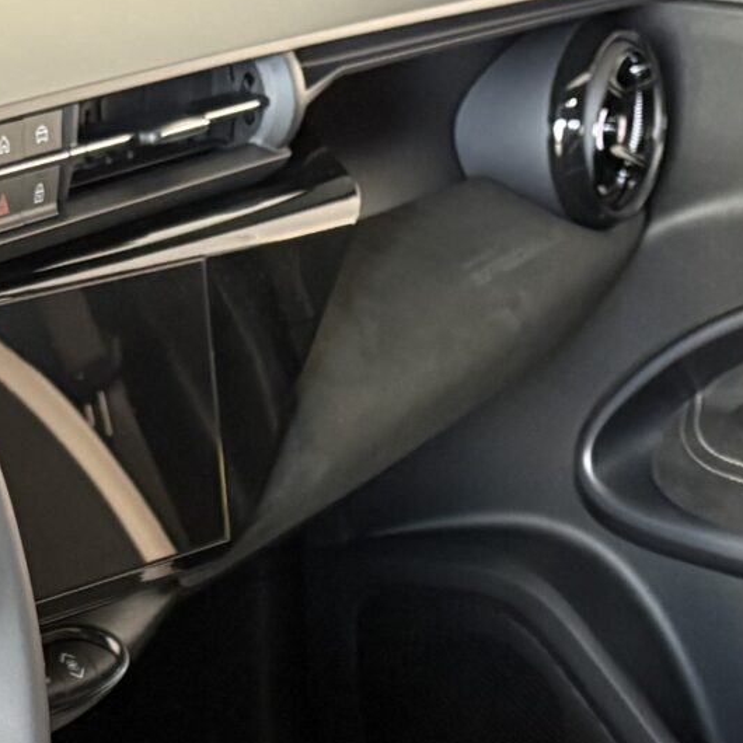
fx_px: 2696
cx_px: 144
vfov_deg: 14.5
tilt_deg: -33.3
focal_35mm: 111
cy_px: 1157
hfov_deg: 15.6
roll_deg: -3.2
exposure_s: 1/40
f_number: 1.6
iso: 640
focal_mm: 5.96
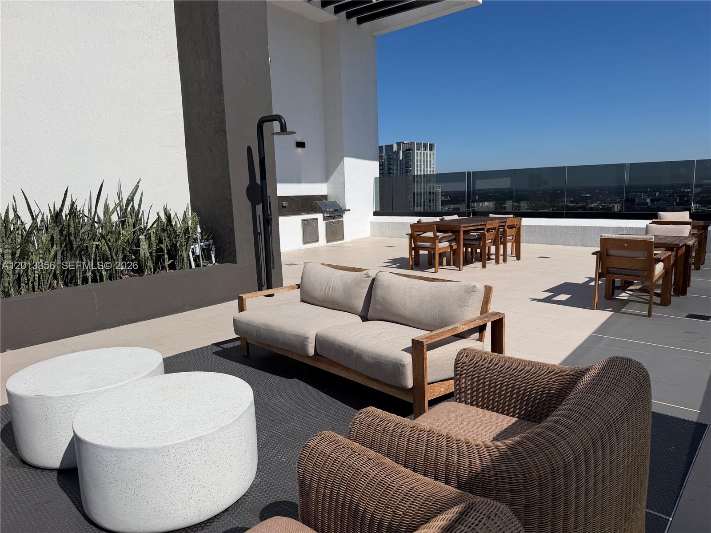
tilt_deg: -7.8
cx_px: 356
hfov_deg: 71.6
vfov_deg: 56.8
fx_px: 493
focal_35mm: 24
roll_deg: +2.7
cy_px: 266
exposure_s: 1/11905
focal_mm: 6.76
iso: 80
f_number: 1.78
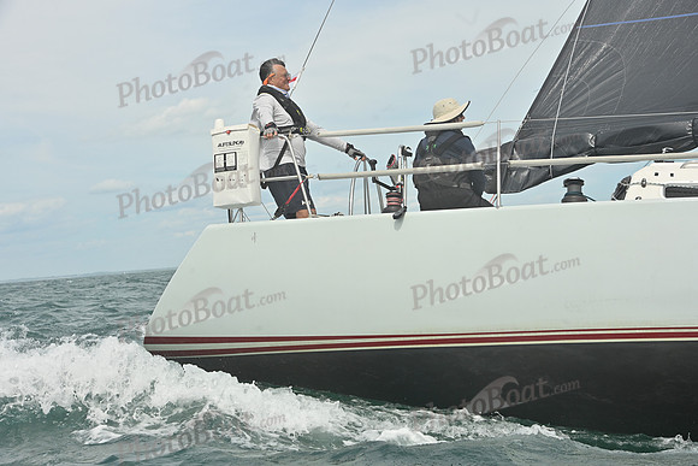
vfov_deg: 19.5
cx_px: 349
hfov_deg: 28.8
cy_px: 233
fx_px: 1357
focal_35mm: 70
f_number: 10
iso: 320
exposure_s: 1/1250
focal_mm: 70
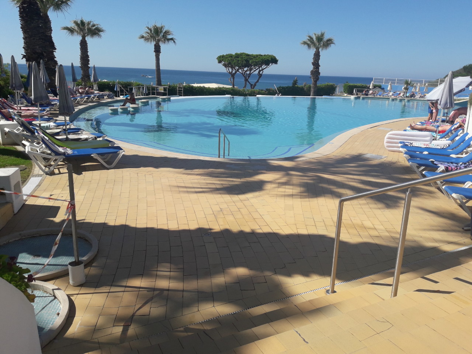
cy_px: 177
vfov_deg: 49.7
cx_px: 236
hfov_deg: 63.4
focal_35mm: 28
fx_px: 382
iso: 40
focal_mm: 3.7
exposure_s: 1/2174
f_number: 1.9
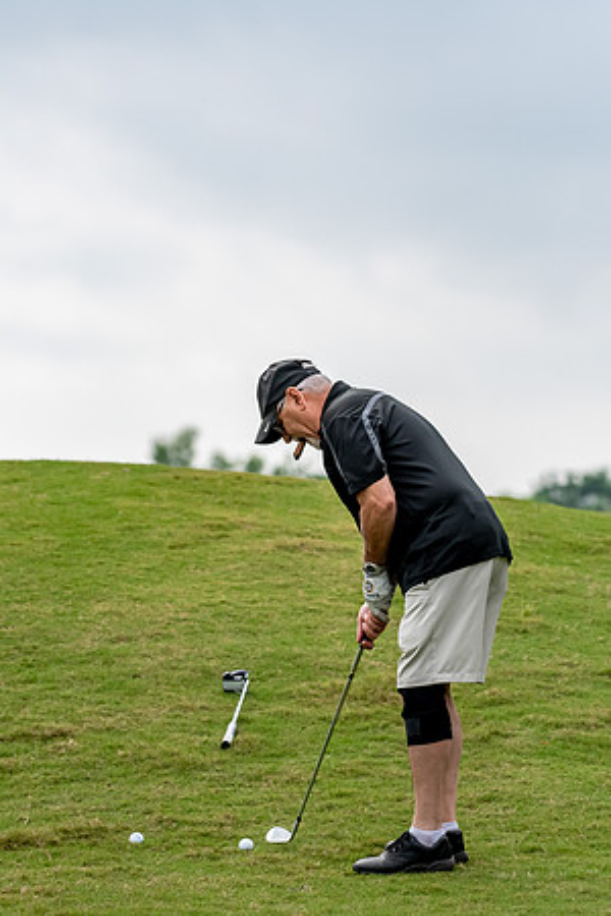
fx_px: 8019
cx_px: 306
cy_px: 458
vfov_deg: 6.5
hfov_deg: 4.4
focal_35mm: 315
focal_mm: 210
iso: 1000
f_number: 5.6
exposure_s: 1/2000
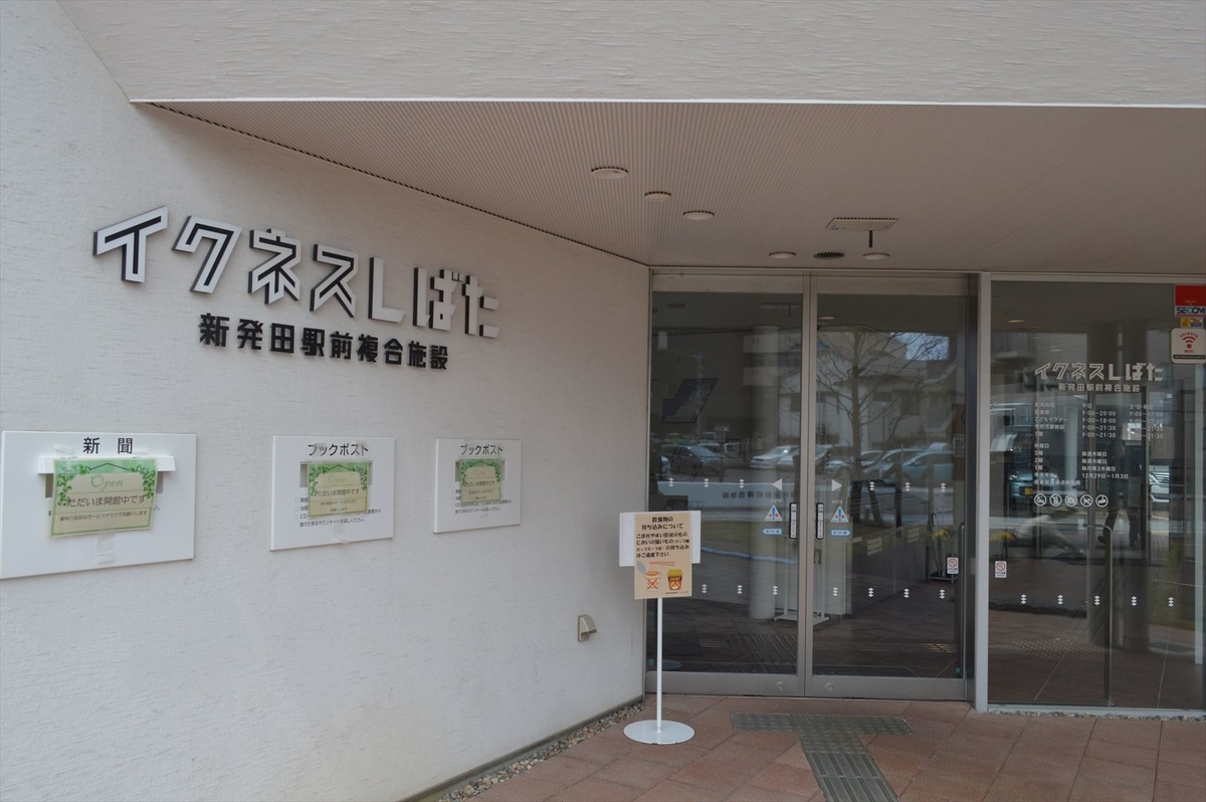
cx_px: 603
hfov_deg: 67.4
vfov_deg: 47.9
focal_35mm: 27
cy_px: 401
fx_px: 904
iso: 400
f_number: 9
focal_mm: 18
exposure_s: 1/320
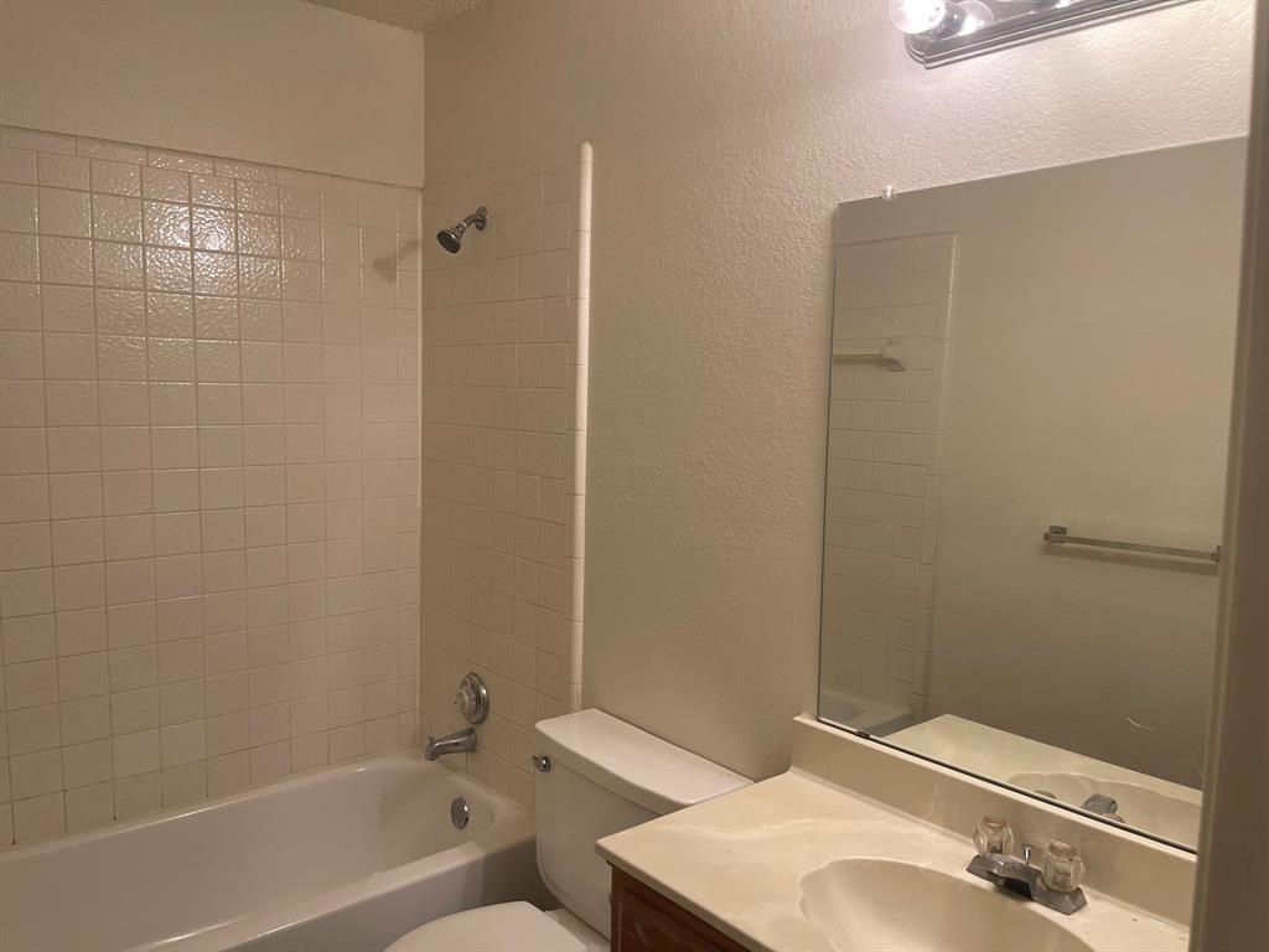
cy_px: 476
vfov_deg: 53.1
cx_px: 634
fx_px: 953
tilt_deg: -5.6
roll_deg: -1.2
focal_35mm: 26
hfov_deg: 67.3
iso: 125
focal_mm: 5.1
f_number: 1.6
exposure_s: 1/120
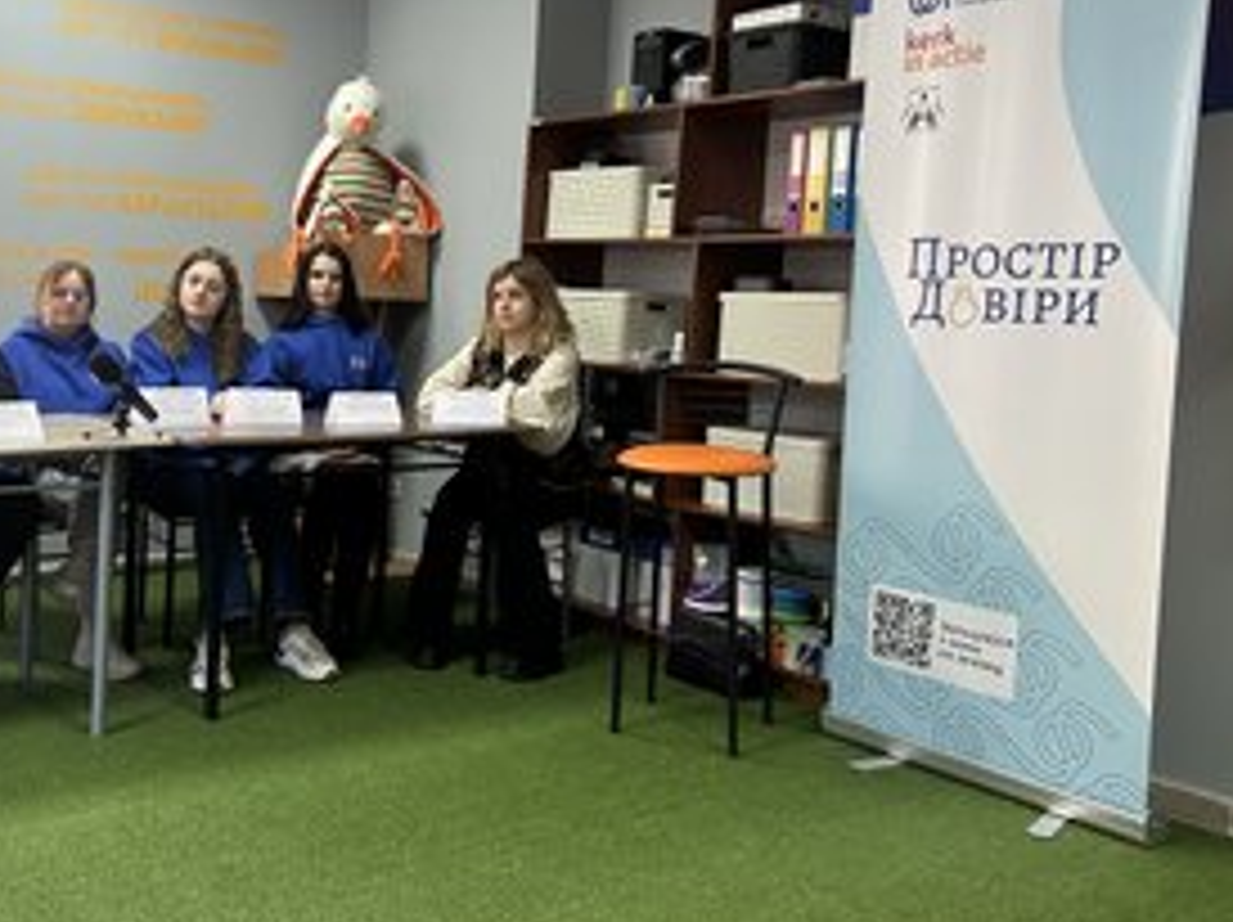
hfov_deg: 47.6
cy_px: 400
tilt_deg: -5.0
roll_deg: -1.5
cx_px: 342
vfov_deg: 37.6
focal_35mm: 38
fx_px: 1352
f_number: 1.5
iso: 200
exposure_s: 1/50
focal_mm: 5.7
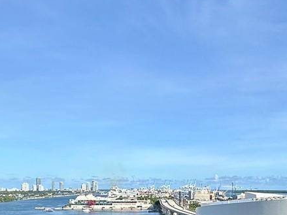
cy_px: 208
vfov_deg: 27.2
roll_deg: -0.2
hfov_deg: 37.4
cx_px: 165
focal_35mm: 51
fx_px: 423
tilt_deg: -2.6
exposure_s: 1/2564
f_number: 2.2
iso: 50
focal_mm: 2.22
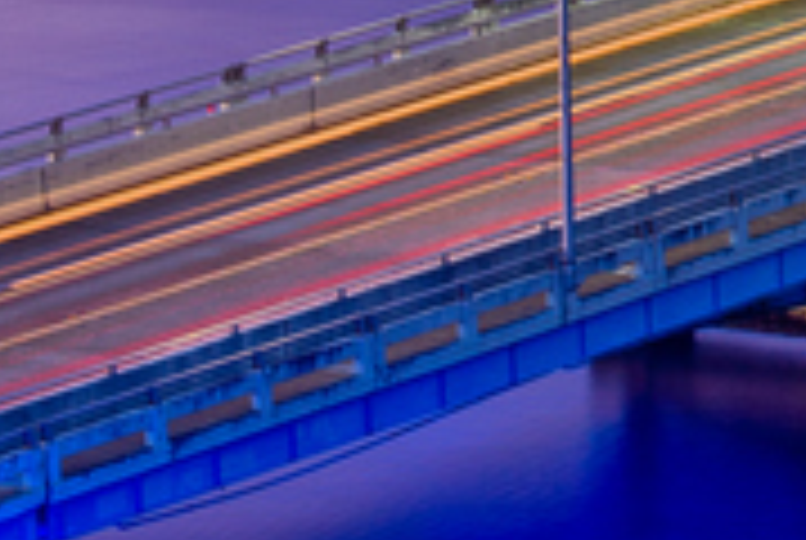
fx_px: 7849
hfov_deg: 5.4
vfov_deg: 3.8
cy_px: -1298
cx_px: 2652
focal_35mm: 350
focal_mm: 50
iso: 100
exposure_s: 30
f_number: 10
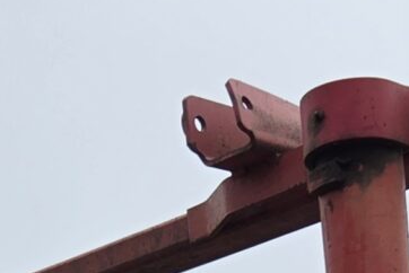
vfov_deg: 6.8
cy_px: 996
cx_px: 270
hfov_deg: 12.1
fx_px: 1922
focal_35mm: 169
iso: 40
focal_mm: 5.4
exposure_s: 1/180
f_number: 1.8
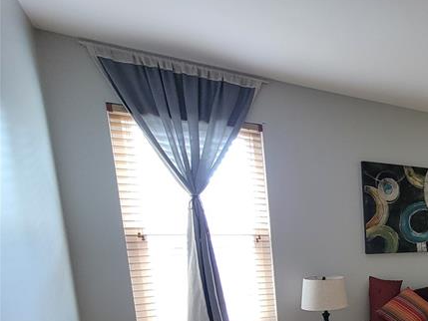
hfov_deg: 41.0
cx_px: 510
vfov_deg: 41.4
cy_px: 296
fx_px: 383
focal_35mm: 31
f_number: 2.2
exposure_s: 1/40
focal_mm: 2.2
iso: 320
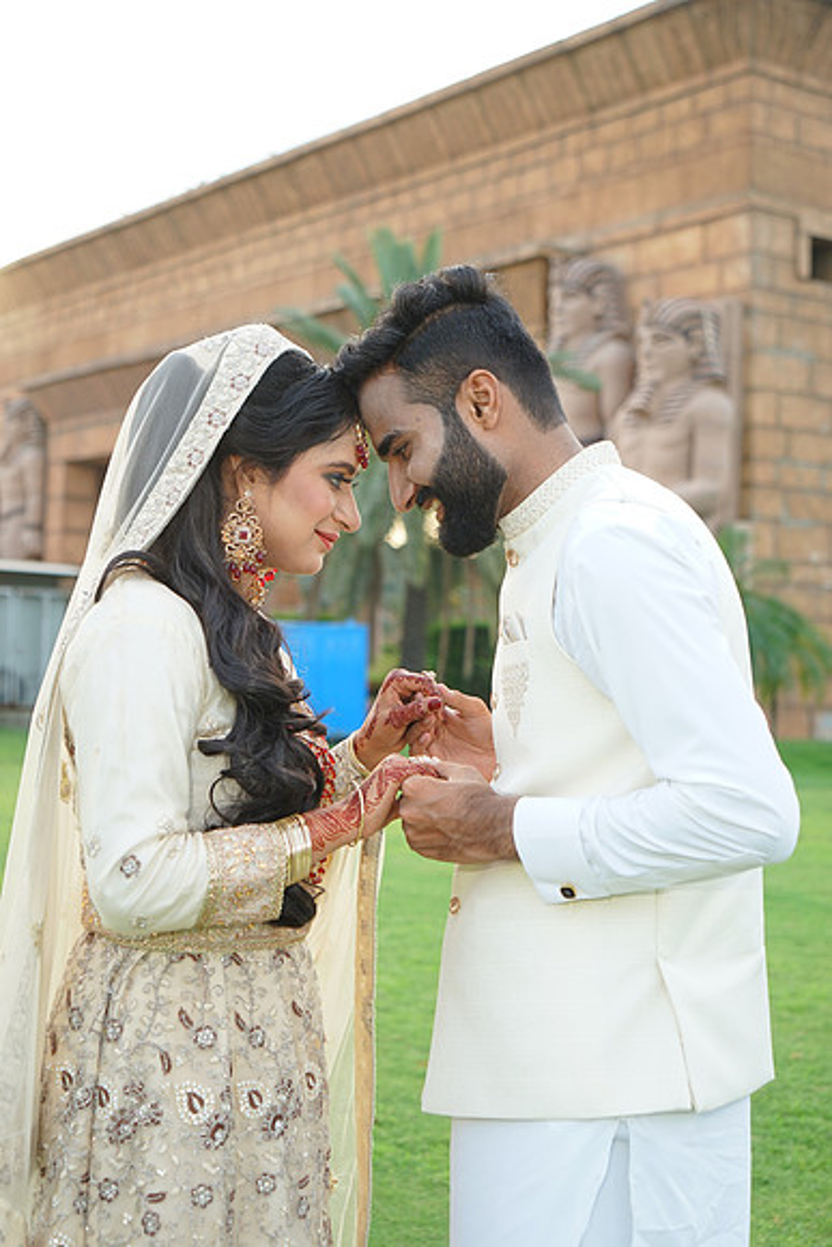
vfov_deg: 39.6
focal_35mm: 50
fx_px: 1732
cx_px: 416
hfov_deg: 27.0
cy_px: 624
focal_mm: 50
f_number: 4
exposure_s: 1/200
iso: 320
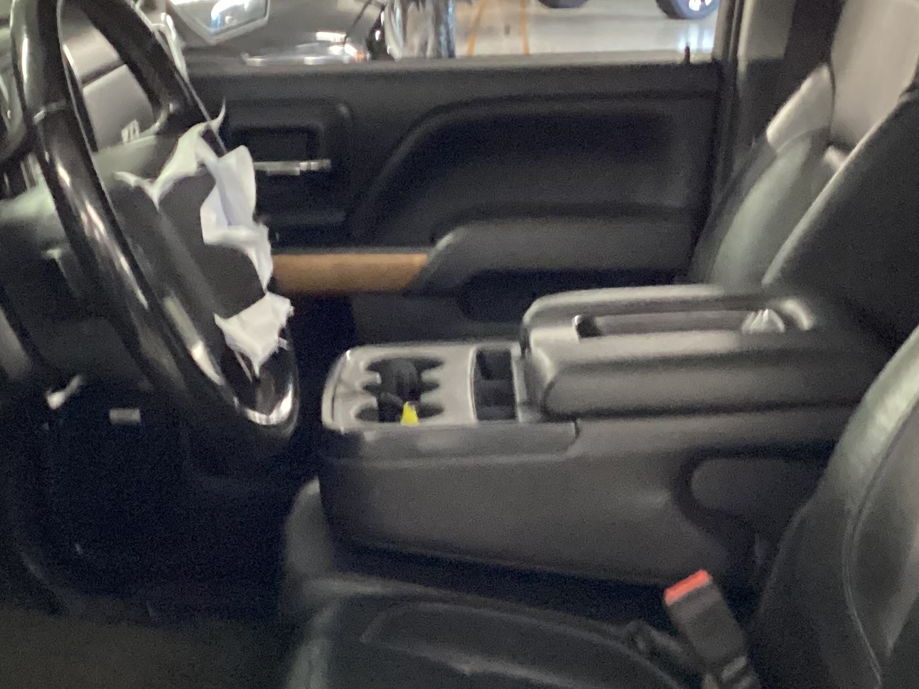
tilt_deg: -18.1
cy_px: 376
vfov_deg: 19.6
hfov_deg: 25.9
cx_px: 376
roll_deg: -1.1
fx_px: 1991
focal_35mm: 75
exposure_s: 1/30
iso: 800
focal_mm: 3.3
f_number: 2.4
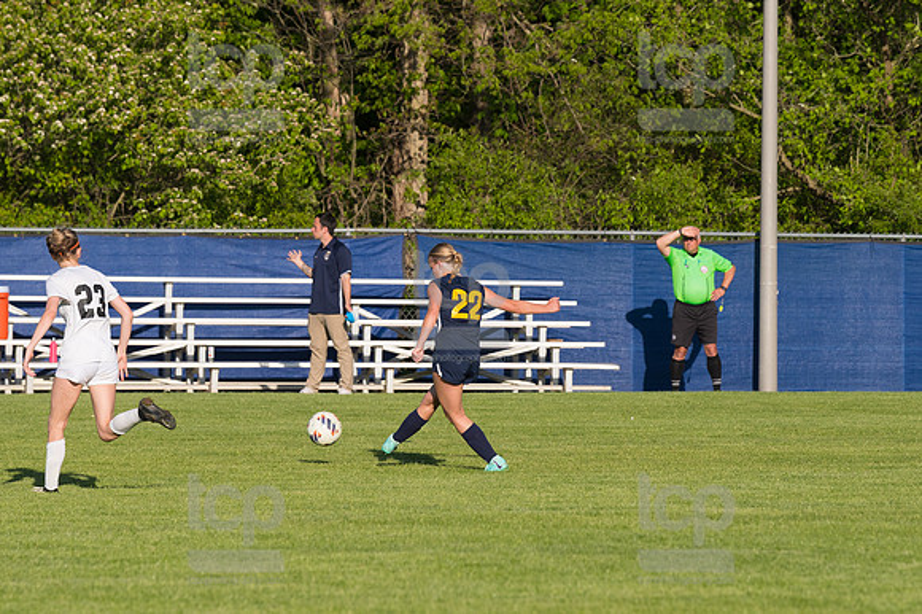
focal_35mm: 300
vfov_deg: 4.6
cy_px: 307
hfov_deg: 6.9
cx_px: 461
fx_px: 7679
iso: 250
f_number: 5.6
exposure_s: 1/1600
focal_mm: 200
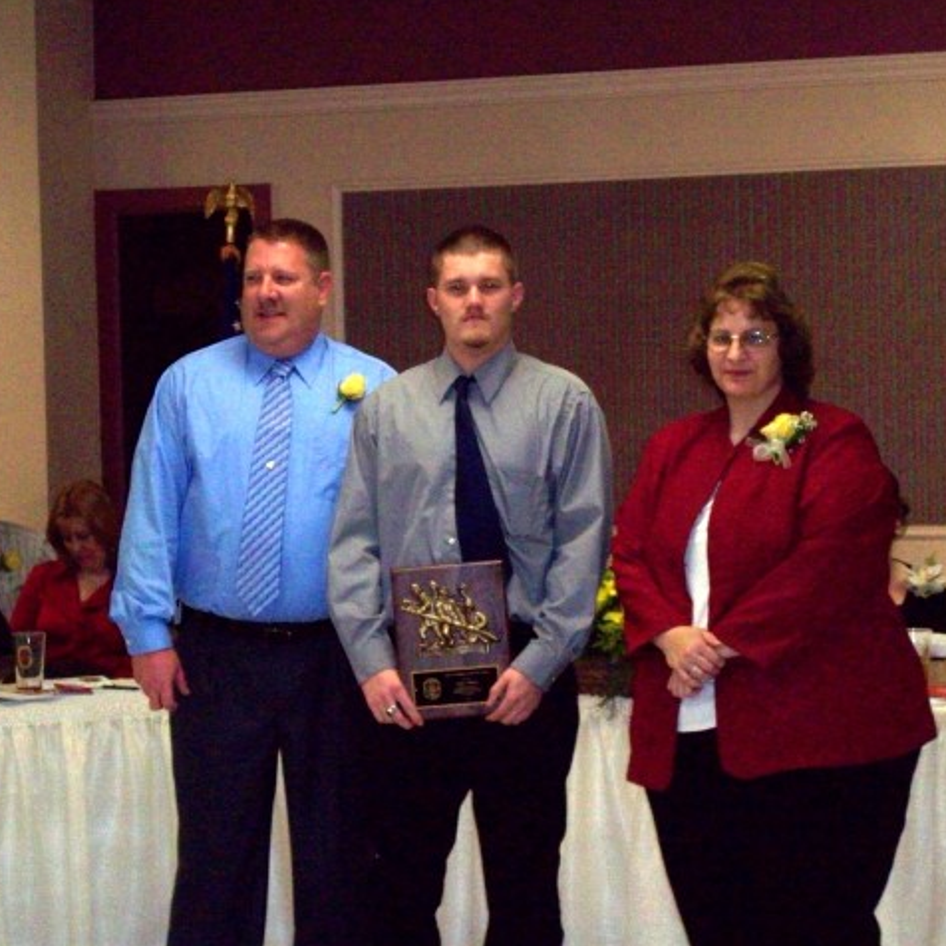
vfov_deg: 13.2
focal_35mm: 132
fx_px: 4081
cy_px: 471
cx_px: 447
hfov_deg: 13.2
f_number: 5.2
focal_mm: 18.6
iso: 200
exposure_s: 1/90.2
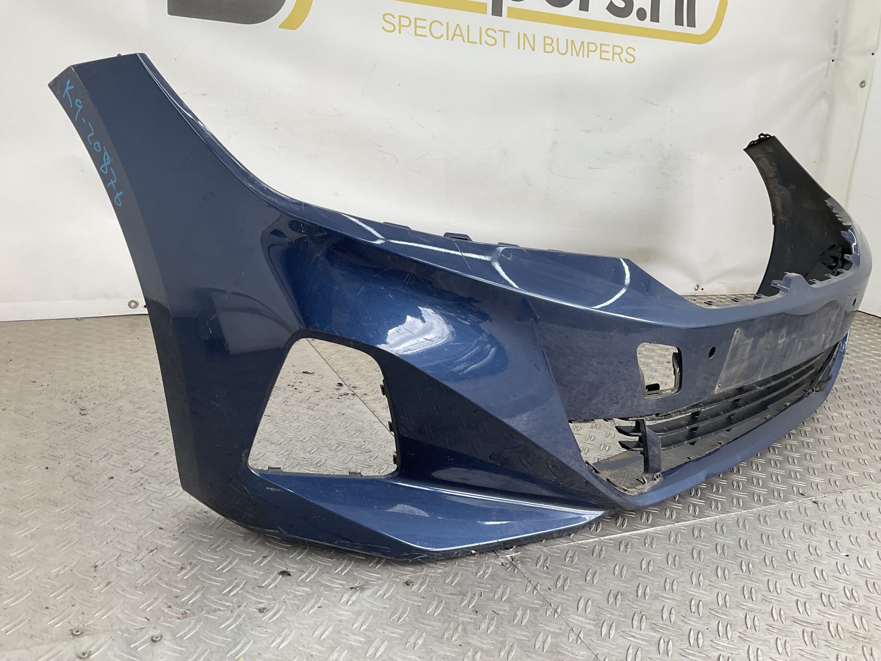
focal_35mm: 29
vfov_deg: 48.2
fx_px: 738
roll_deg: -8.0
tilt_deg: -14.9
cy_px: 330
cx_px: 440
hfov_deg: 61.7
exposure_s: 1/125
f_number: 1.8
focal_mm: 3
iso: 16
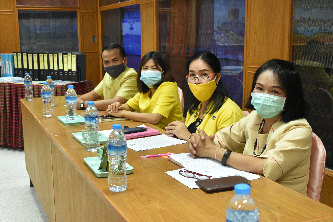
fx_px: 444
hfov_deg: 41.1
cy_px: 111
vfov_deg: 28.1
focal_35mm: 48
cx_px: 166
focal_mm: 32
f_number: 5.6
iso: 3200
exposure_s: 1/125
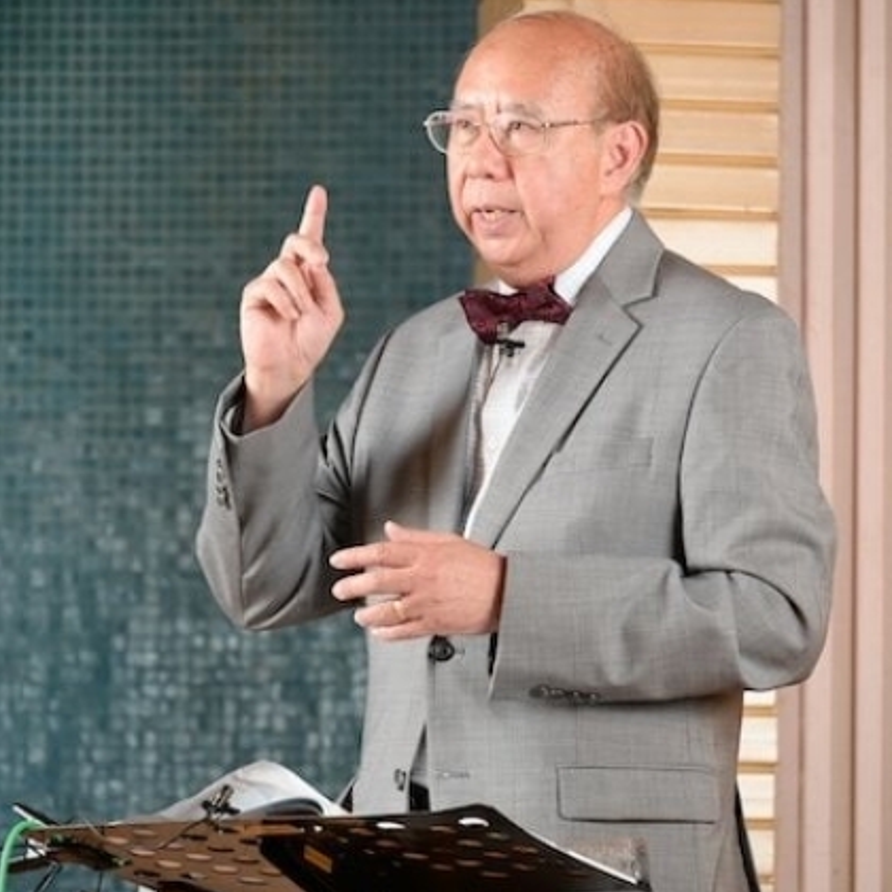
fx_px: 8328
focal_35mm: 286
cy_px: 450
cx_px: 383
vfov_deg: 6.1
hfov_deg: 6.1
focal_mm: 145
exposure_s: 1/60
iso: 1000
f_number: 5.3
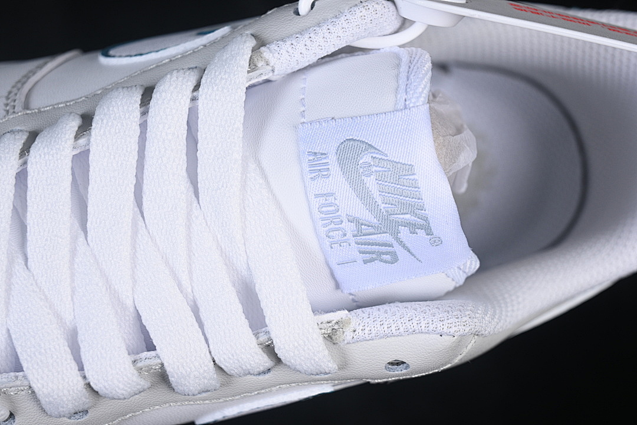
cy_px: 212
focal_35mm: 75
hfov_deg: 27.0
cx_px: 318
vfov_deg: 18.2
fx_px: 1327
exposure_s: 1/80
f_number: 7.1
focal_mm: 50
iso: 160
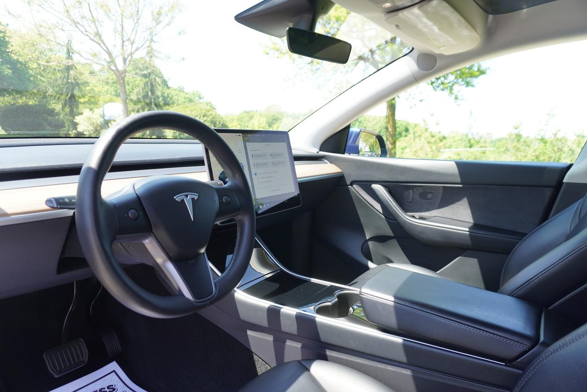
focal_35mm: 24
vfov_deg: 53.2
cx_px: 294
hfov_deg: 73.7
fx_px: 391
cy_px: 196
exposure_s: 1/80
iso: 100
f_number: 4.5
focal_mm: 16
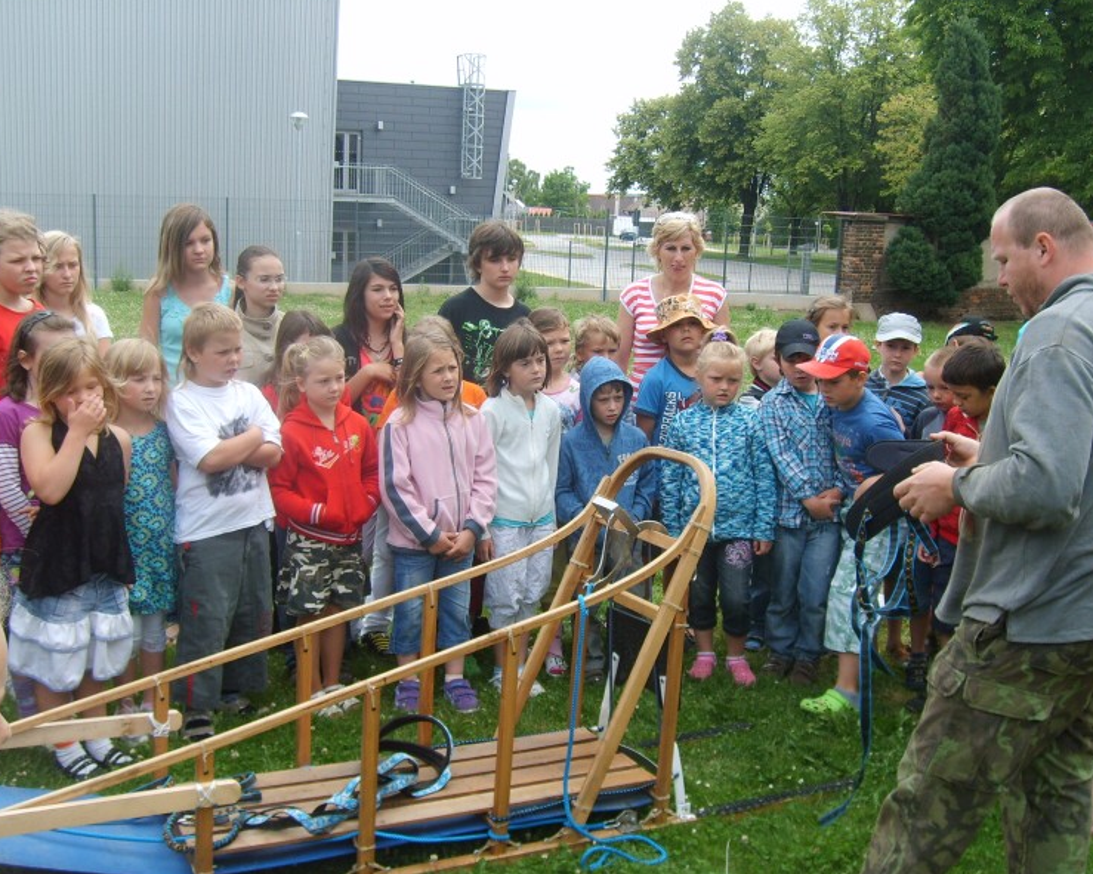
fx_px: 1197
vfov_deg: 40.1
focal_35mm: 37
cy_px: 433
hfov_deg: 49.1
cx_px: 569
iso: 50
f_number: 2.8
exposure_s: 1/350
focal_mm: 5.8
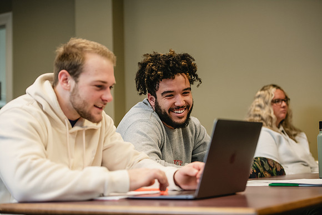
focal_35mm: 70
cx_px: 161
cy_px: 108
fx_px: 626
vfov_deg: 19.5
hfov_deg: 28.8
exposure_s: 1/200
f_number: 3.2
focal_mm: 70
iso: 1600
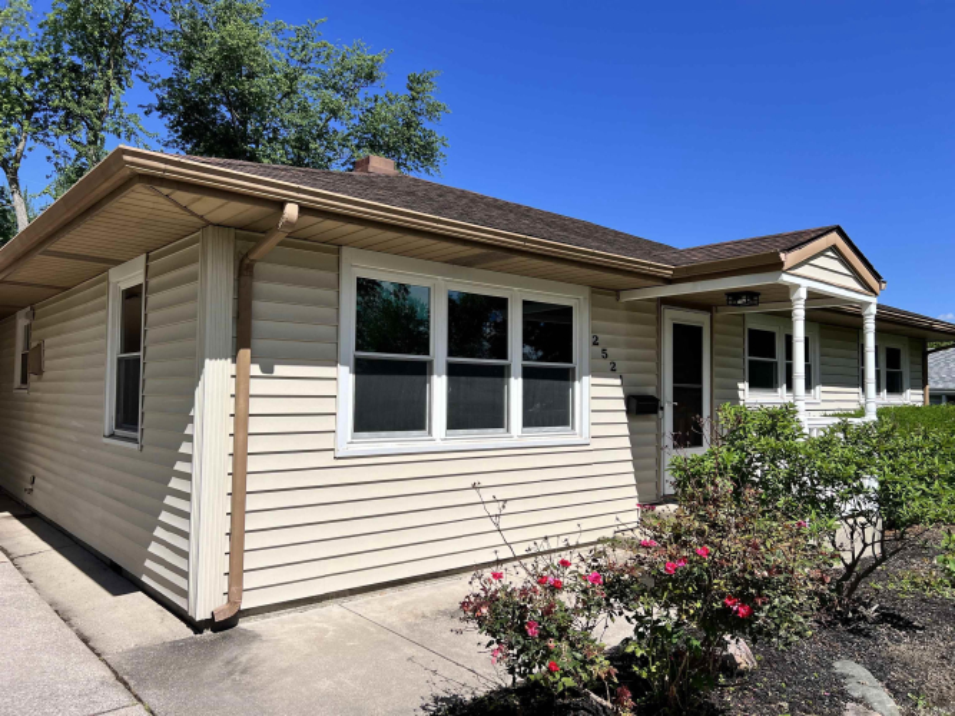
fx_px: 717
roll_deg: -0.3
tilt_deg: +2.5
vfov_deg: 53.0
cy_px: 358
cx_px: 478
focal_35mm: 26
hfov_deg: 67.3
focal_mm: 5.7
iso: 50
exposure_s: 1/6579
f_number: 1.5
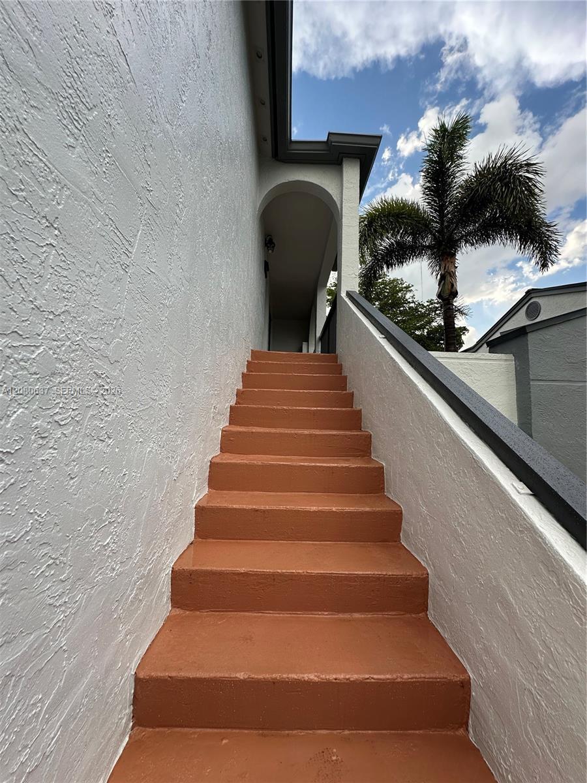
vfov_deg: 102.1
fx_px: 317
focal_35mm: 14
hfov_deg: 85.7
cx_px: 294
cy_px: 392
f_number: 2.2
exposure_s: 1/744
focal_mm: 2.22
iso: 40
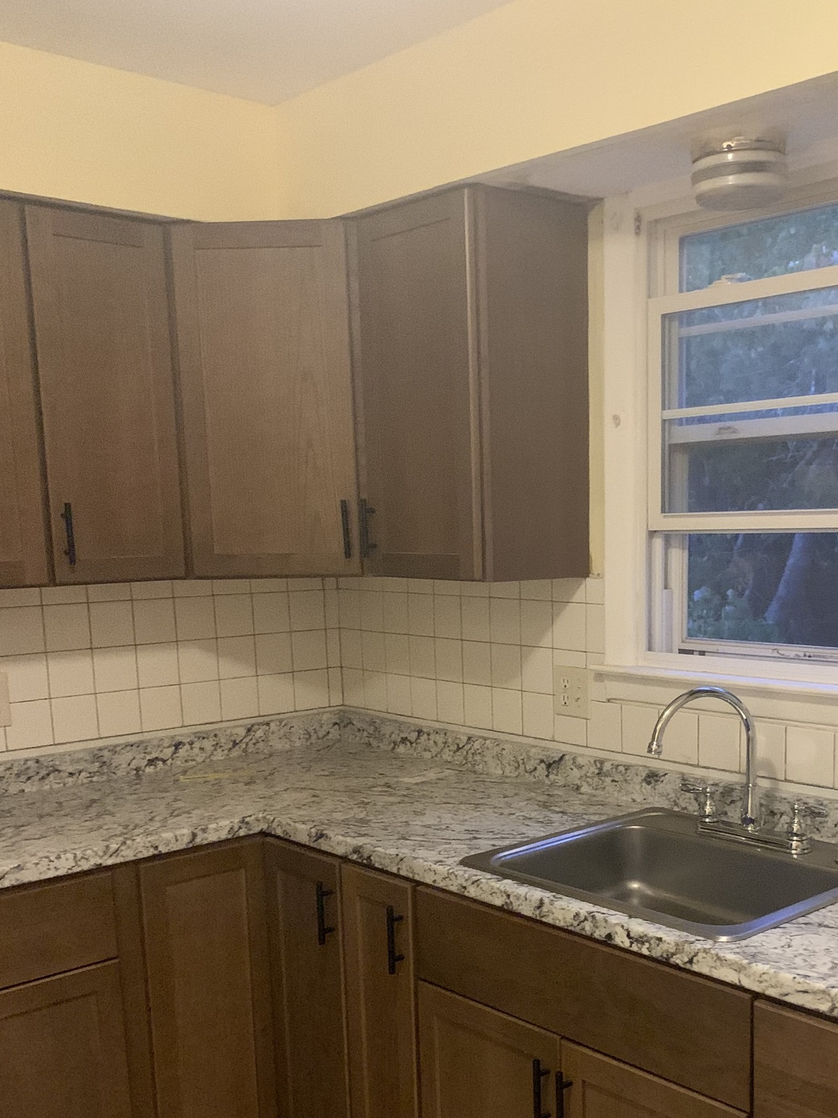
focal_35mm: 38
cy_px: 738
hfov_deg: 37.4
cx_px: 551
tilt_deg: -9.3
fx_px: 1227
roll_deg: +1.4
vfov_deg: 48.2
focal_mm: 4.25
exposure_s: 1/30
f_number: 1.8
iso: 640
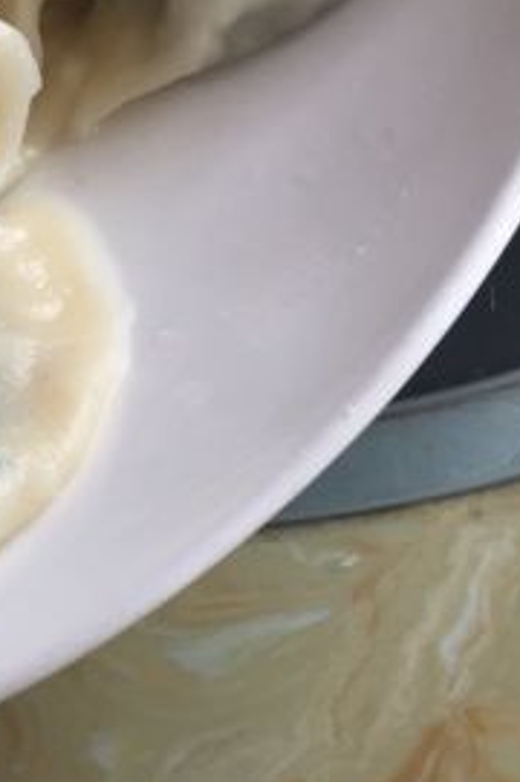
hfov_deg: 16.3
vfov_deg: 26.0
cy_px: 306
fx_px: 1694
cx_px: -207
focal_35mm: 78
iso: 50
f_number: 2.2
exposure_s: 1/120
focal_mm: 4.15
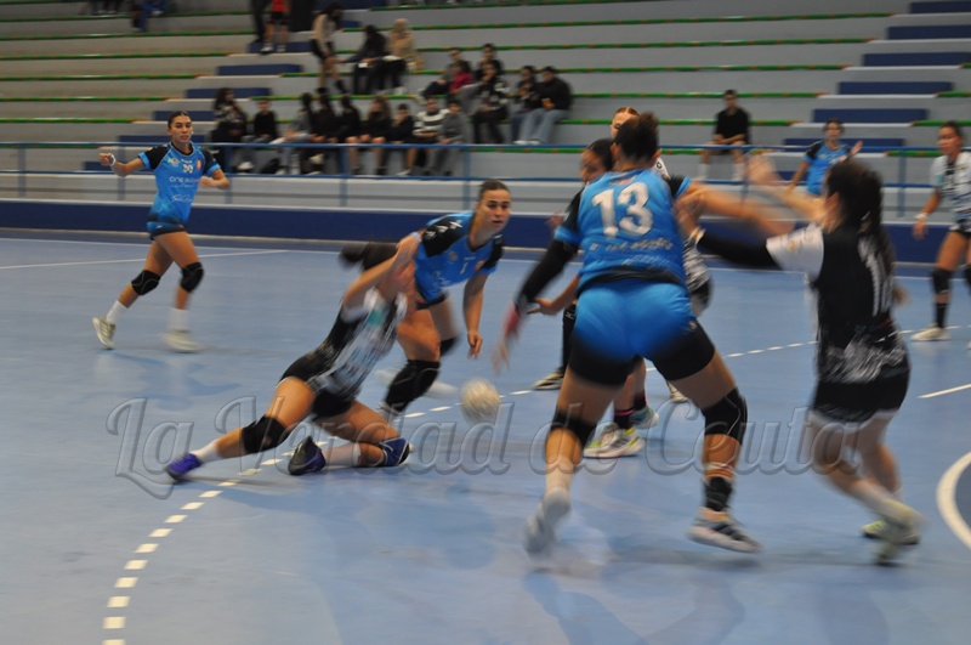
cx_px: 486
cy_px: 322
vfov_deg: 16.5
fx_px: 2222
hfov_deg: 24.7
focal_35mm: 82
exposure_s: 1/40
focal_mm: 55
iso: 800
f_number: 5.6
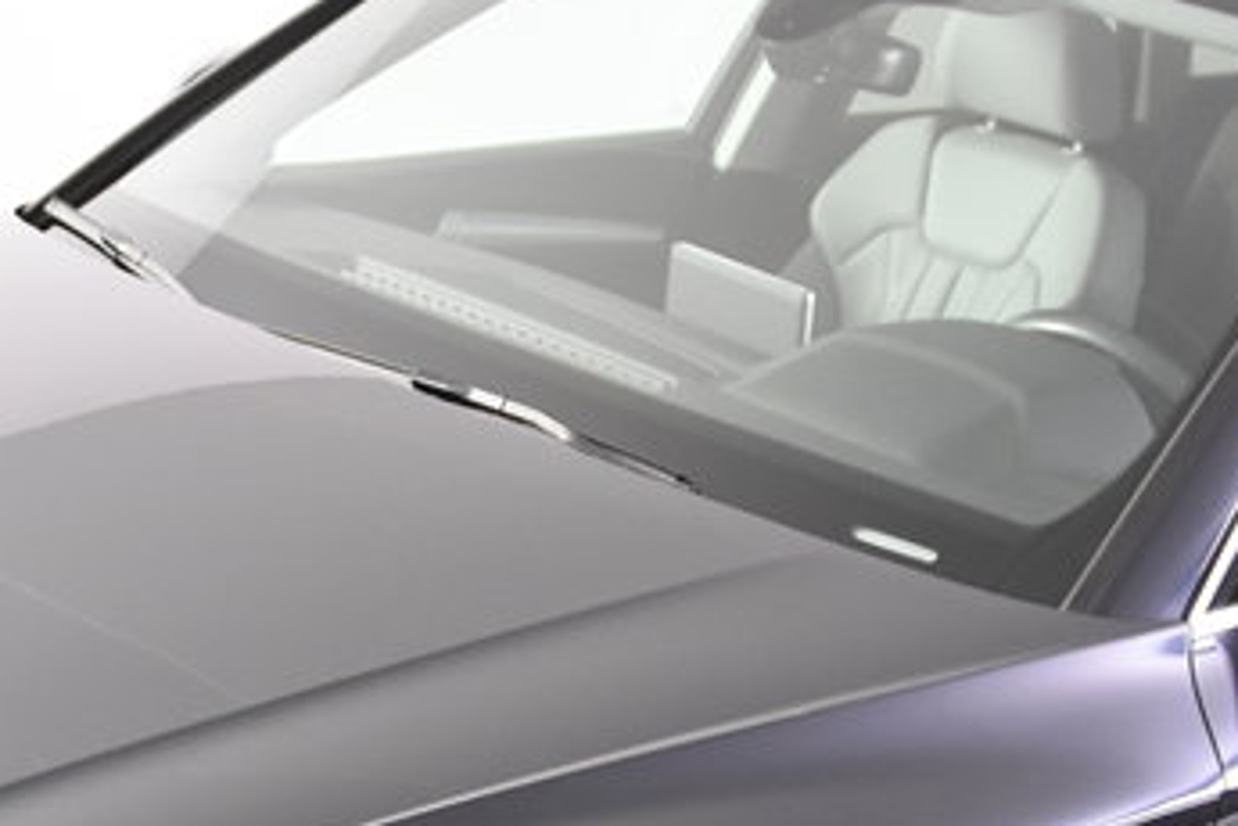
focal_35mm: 89
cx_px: 542
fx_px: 3060
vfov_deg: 14.9
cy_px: 946
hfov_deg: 22.9
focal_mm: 20
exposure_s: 1/40
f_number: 3.2
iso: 1600
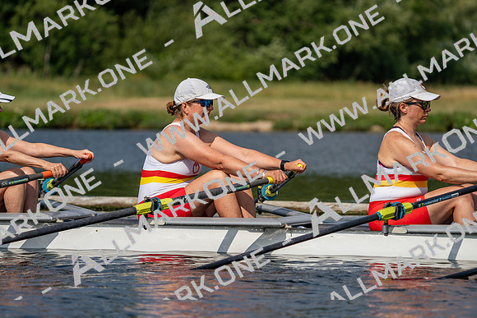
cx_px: 238
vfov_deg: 4.9
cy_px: 159
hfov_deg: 7.4
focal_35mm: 280
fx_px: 3711
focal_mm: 280
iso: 125
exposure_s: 1/1600
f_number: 5.6
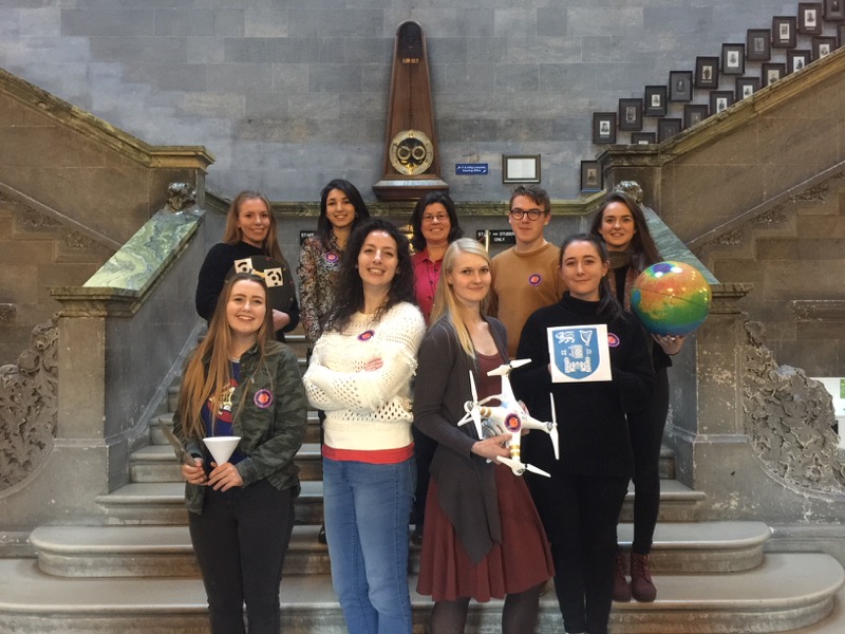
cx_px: 422
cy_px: 317
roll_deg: -0.7
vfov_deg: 48.2
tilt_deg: +0.9
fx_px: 708
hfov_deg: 61.7
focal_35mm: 29
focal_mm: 4.15
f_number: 2.2
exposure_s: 1/4
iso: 125
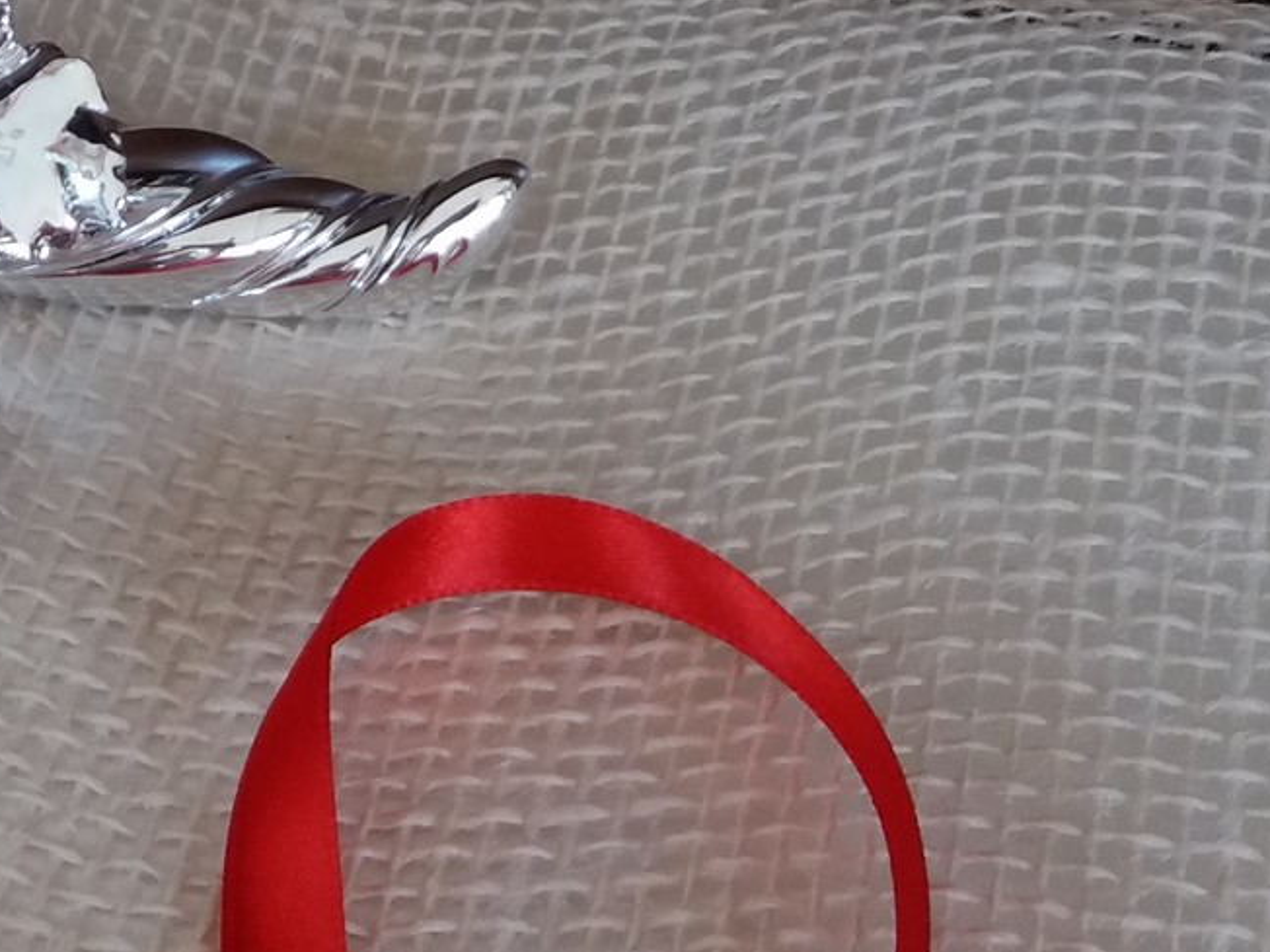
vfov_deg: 25.7
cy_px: 93
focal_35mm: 55
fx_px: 2018
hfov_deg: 32.4
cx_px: 33
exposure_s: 1/33
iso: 100
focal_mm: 3.7
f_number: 1.9
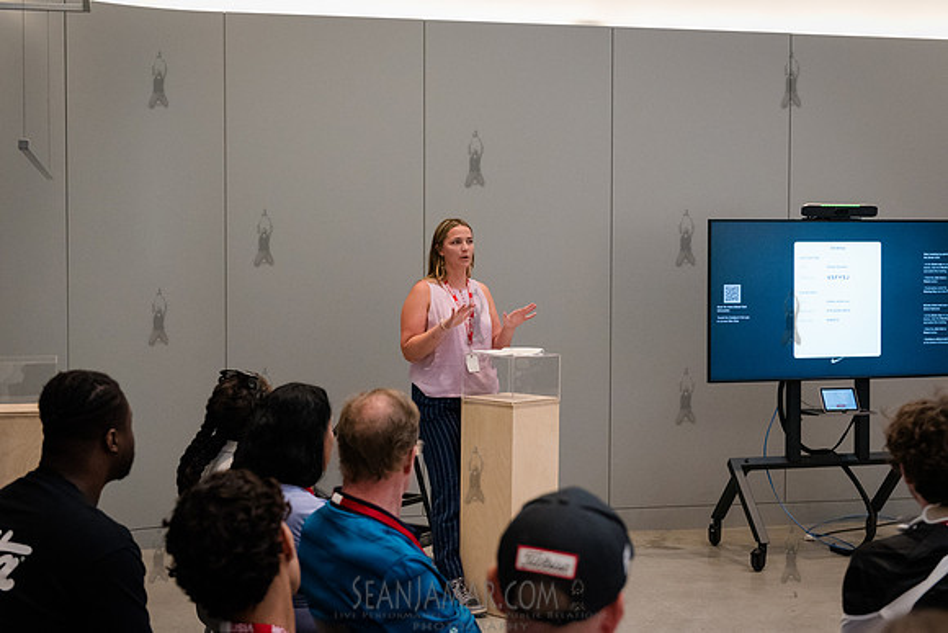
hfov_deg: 34.3
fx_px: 1538
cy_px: 316
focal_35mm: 58
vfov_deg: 23.2
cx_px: 474
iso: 6400
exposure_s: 1/250
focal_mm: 58
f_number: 4
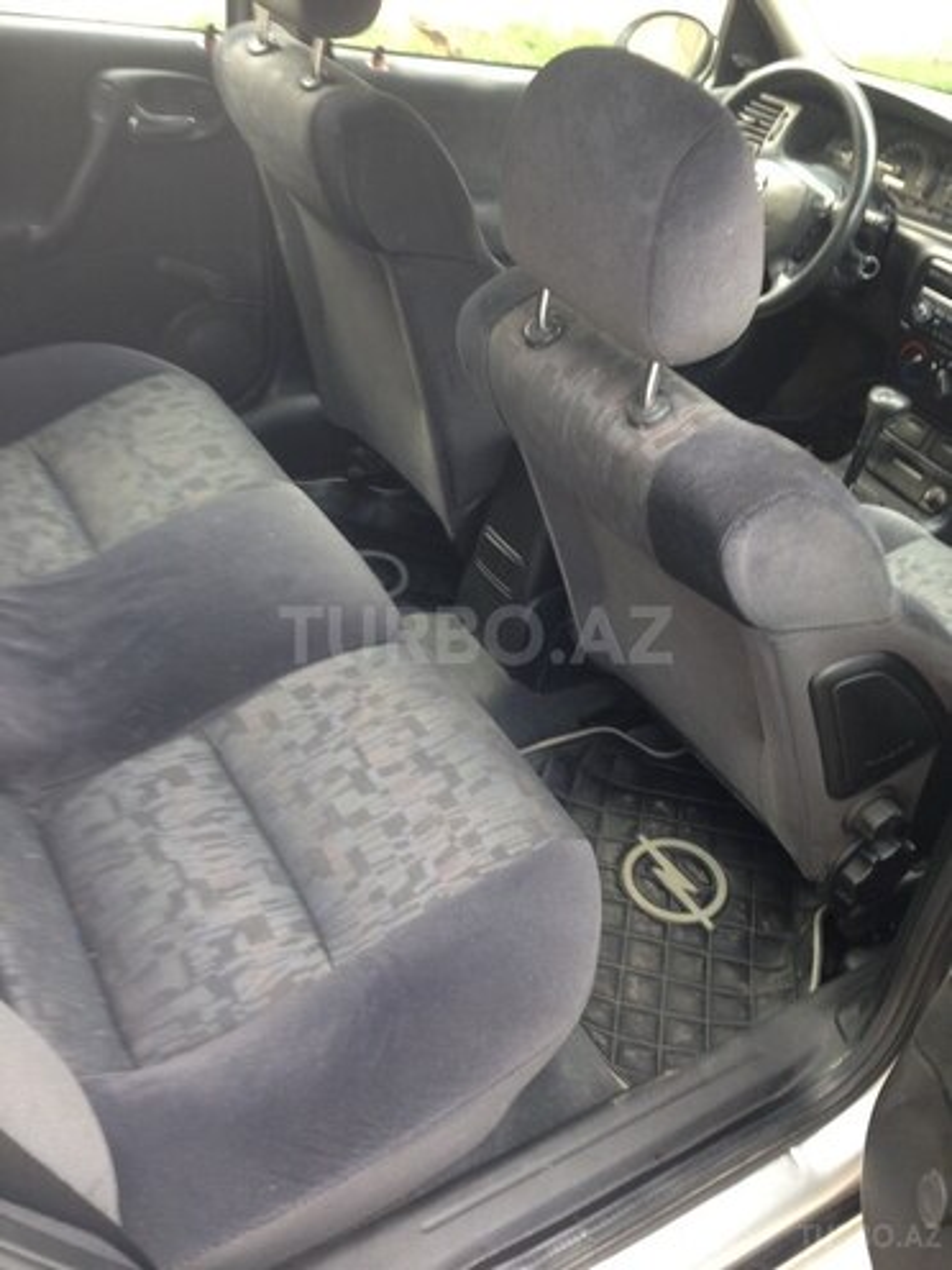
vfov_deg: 55.4
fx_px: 1210
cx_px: 476
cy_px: 635
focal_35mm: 33
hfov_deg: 42.9
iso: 50
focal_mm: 4.12
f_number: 2.4
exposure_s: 1/20
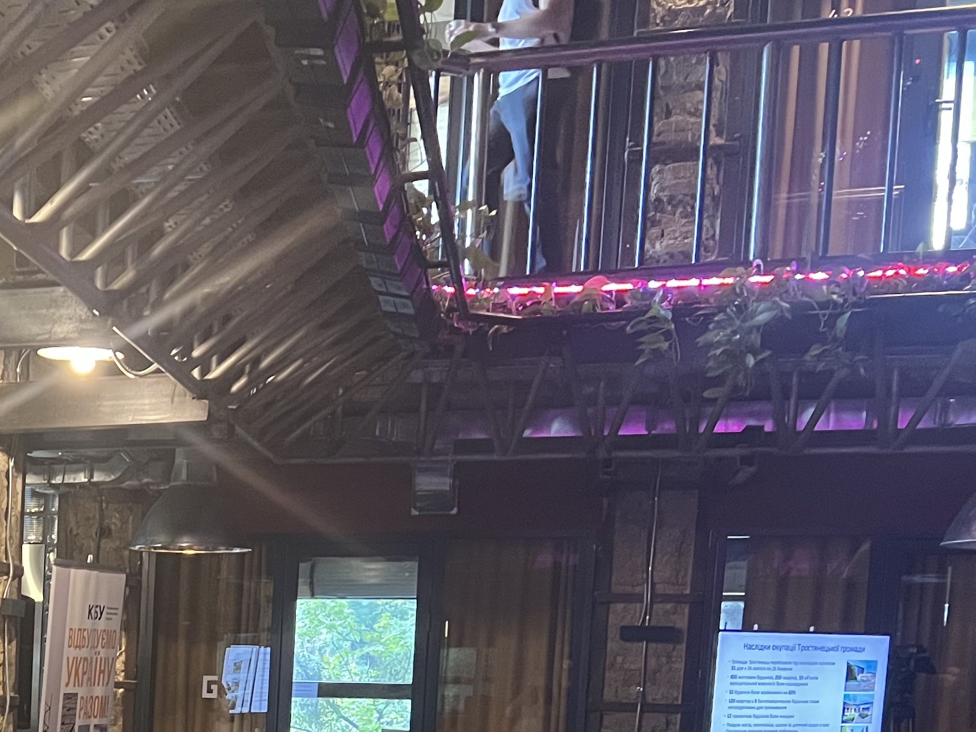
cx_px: -144
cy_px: 833
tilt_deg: -5.4
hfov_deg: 28.3
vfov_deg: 22.5
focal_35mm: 61
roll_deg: -1.7
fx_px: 1720
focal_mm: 5.7
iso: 400
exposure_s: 1/50
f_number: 1.5
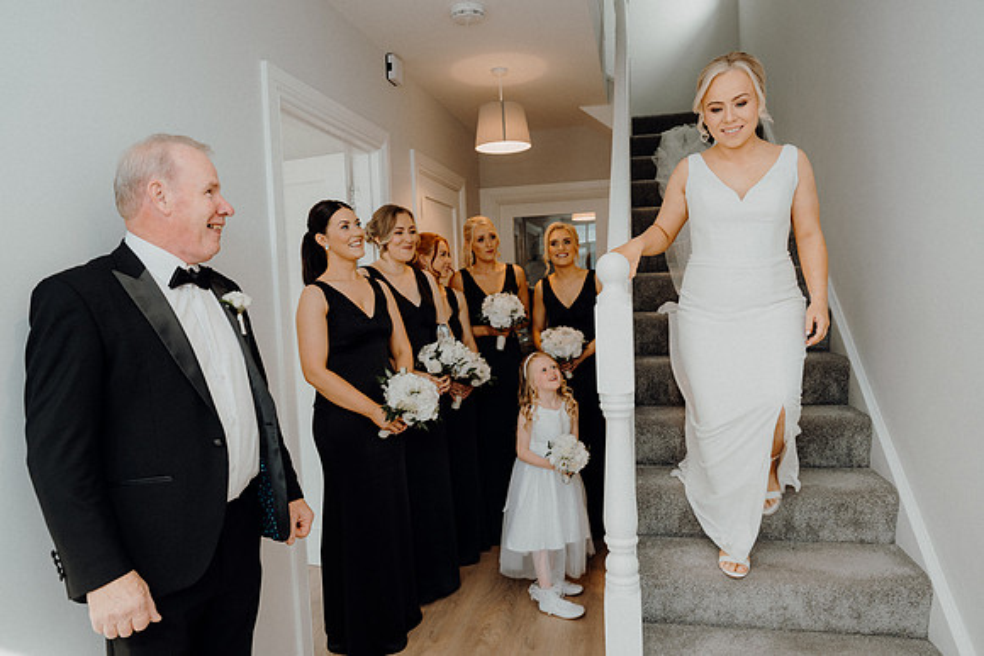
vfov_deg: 53.1
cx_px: 492
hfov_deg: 73.7
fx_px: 656
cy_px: 328
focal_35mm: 24
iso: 250
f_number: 3.5
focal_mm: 24
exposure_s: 1/160
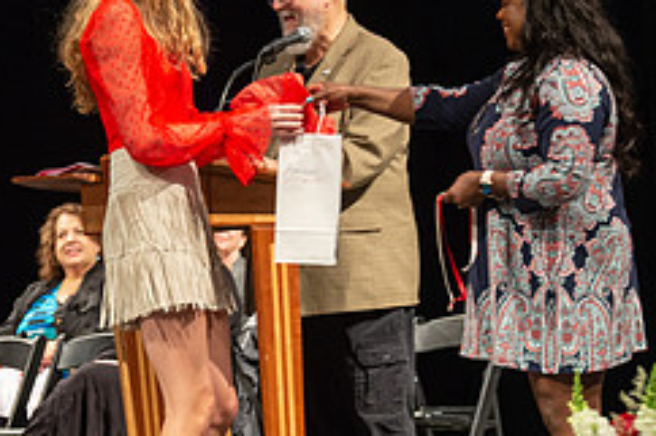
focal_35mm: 264
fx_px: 4807
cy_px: 169
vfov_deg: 5.2
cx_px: 163
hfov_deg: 7.8
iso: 1600
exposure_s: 1/100
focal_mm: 110
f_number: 4
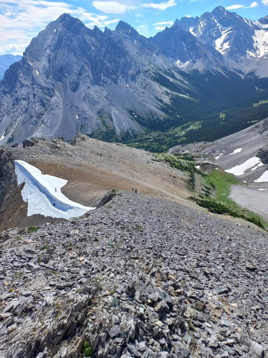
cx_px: 134
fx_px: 258
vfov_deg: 69.4
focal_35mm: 25
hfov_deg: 54.9
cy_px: 179
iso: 50
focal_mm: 4.65
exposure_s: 1/829
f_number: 1.8
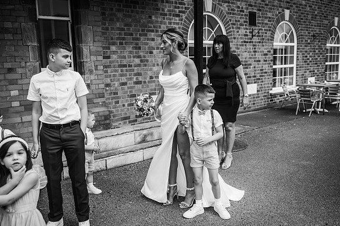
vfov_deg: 36.9
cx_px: 168
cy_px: 114
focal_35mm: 36
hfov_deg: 53.1
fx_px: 340
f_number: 2.8
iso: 100
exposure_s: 1/1000
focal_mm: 35
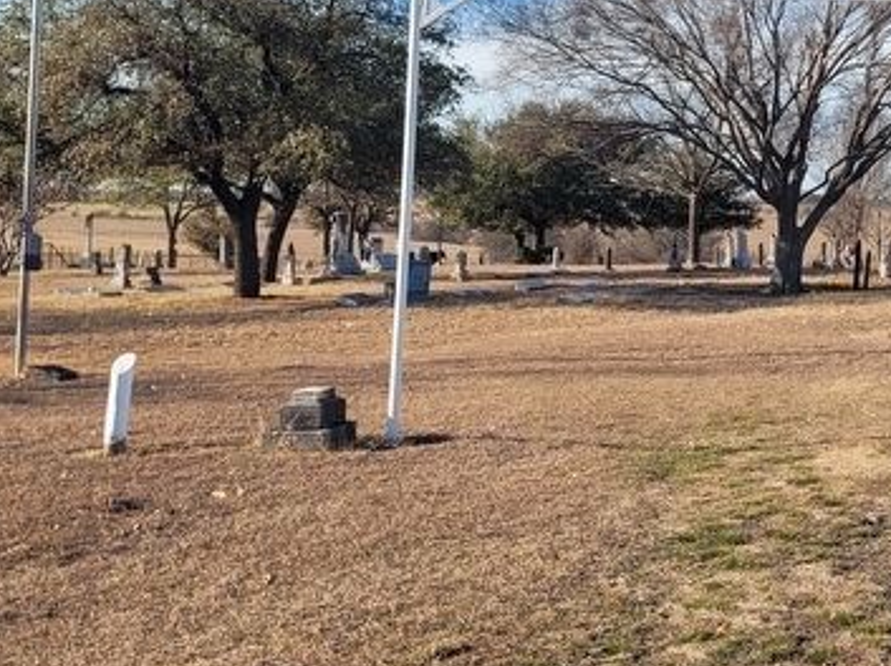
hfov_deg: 31.6
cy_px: 76
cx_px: 757
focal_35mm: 59
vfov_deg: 24.1
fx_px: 1517
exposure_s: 1/1775
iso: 40
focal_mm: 5.4
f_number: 1.8
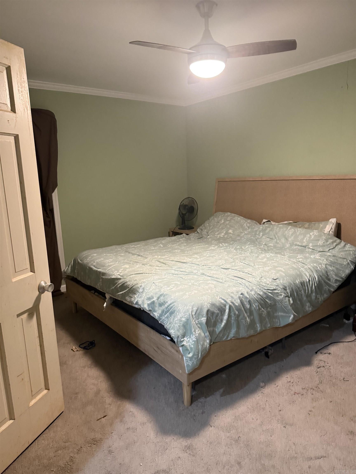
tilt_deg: -10.9
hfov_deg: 56.8
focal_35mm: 24
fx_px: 329
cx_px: 178
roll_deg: +1.3
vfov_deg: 71.6
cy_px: 237
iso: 500
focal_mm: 6.76
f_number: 1.78
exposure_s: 1/60
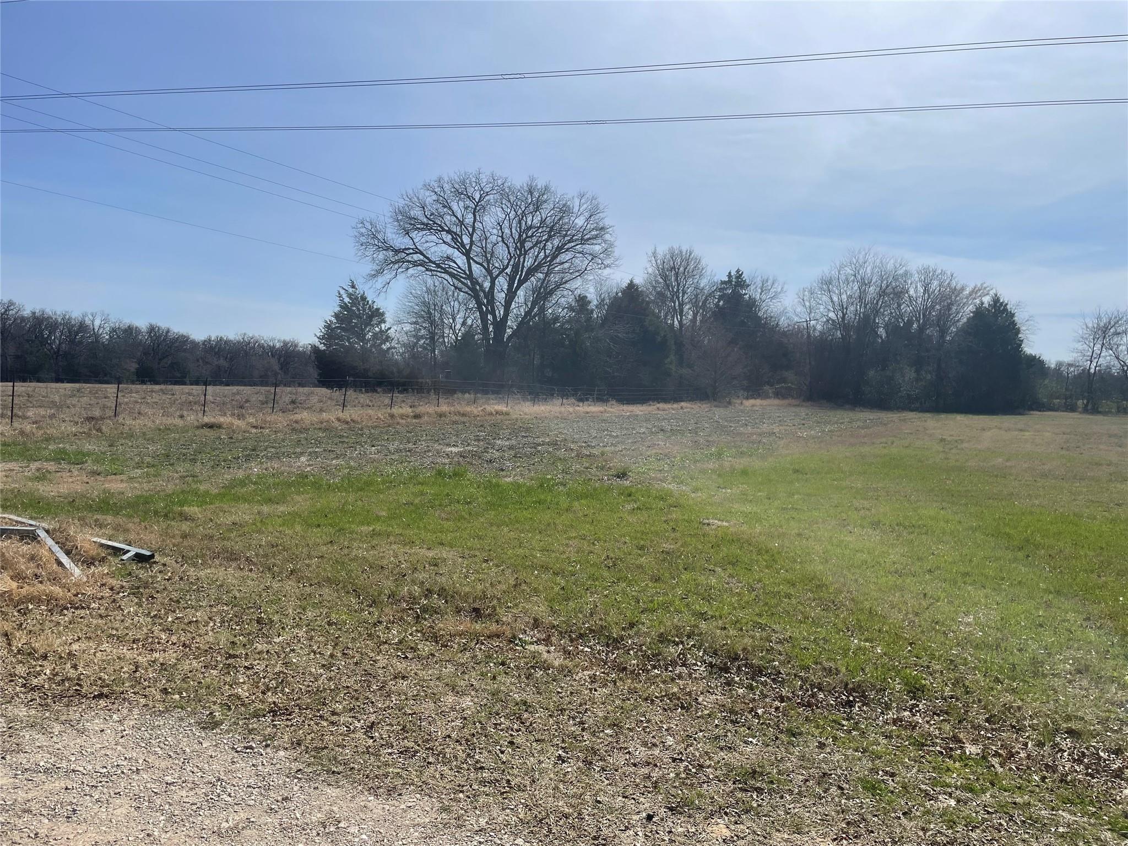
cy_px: 423
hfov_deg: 67.3
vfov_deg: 53.1
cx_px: 564
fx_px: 847
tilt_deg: -1.8
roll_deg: -1.5
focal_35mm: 26
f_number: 1.6
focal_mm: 4.2
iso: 32
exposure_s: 1/6897
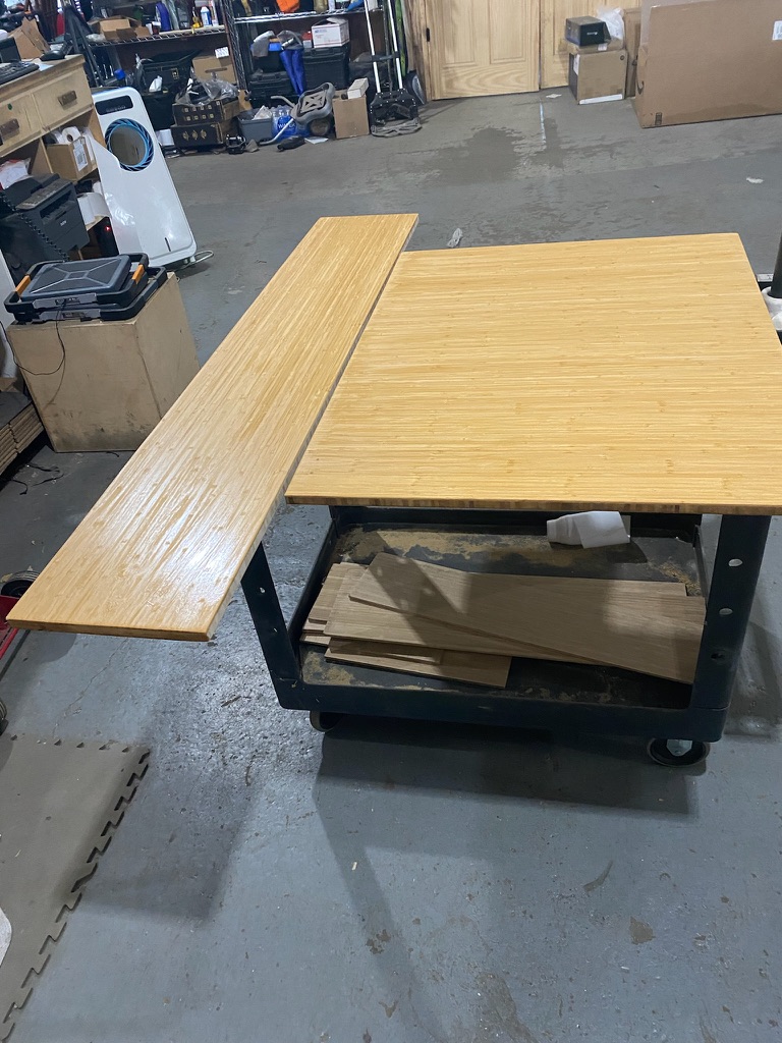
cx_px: 391
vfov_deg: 67.3
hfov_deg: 53.1
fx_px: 783
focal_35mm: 26
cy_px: 522
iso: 320
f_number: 1.8
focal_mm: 4.25
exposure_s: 1/60
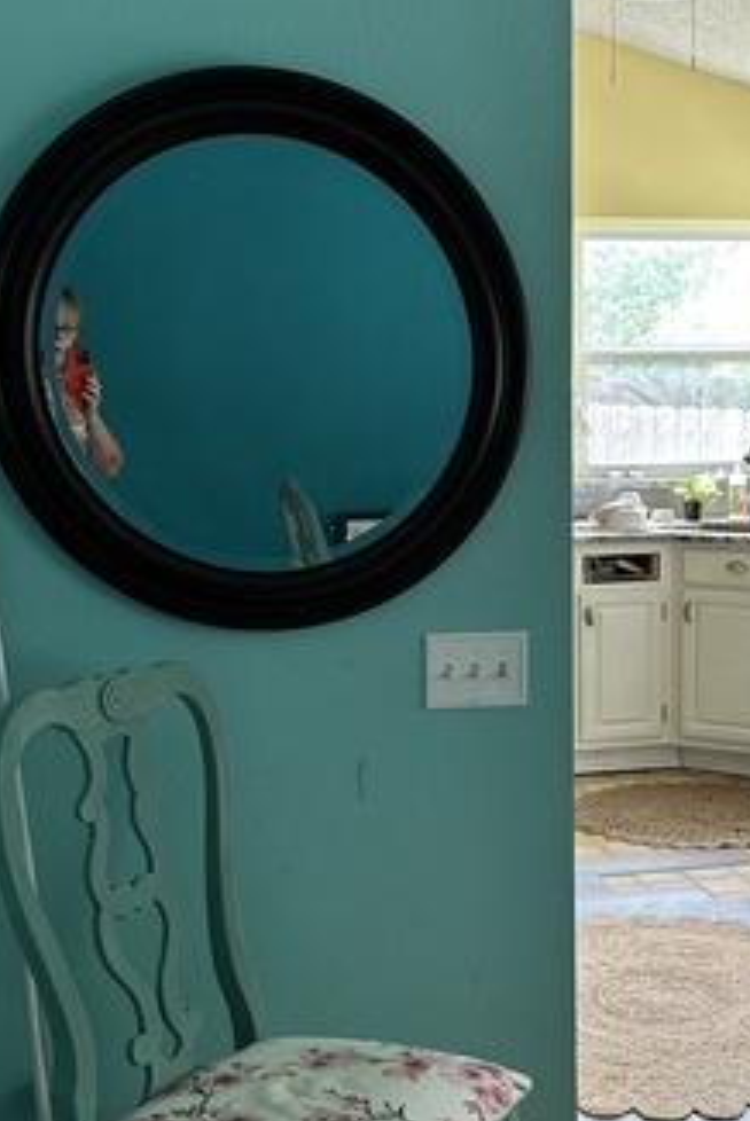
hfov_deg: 26.2
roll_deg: -0.3
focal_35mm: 51
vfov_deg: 38.8
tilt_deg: -7.5
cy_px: 645
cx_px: 554
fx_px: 1590
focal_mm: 6.86
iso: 160
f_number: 1.78
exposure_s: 1/60
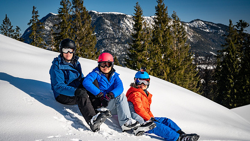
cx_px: 125
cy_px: 74
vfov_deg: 21.8
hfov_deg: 37.8
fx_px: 365
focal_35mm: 55
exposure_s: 1/1000
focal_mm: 52
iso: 200
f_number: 6.3
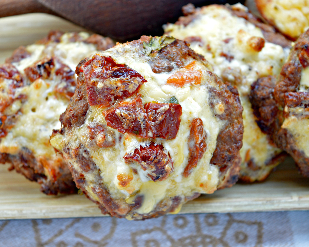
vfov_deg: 16.4
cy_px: 124
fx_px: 856
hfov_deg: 20.5
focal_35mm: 94
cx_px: 143
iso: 100
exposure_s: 1/15
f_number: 5.6
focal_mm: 55
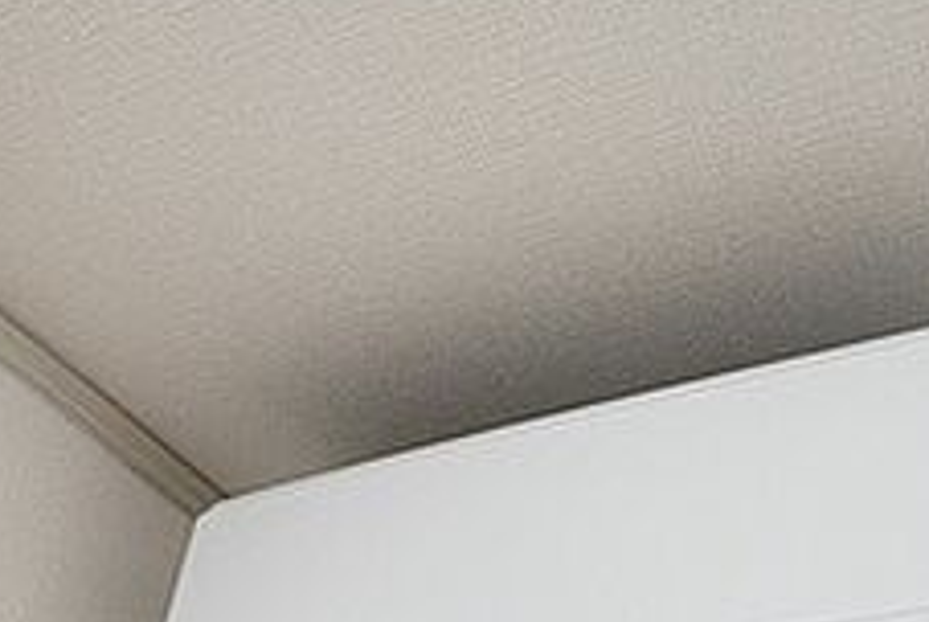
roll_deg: -0.6
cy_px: 597
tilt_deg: +32.8
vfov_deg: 30.8
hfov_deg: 45.4
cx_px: 720
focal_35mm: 41
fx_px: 1059
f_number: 2.2
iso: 200
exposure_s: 1/65
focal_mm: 2.22
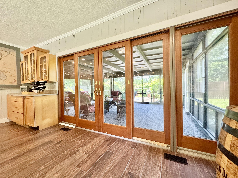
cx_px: 119
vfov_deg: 85.7
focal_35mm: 14
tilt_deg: -1.0
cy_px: 89
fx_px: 96
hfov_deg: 102.1
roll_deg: +0.3
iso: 250
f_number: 2.2
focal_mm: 2.22
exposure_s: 1/120
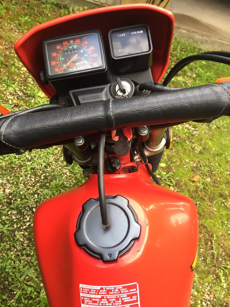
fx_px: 257
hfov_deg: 48.2
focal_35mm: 29
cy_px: 154
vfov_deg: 61.7
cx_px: 115
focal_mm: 4.15
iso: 40
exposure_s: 1/33
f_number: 2.2
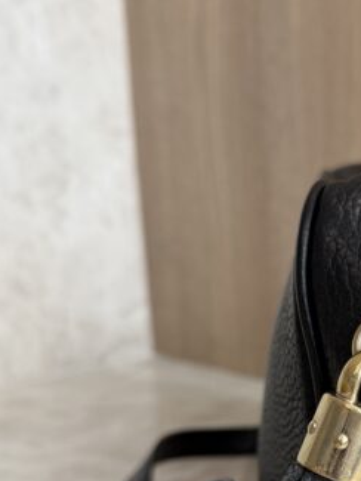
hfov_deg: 23.4
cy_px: 377
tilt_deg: -14.5
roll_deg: +1.1
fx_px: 820
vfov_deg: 31.9
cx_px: 389
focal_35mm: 59
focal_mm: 6.76
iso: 125
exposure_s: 1/120
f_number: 1.78
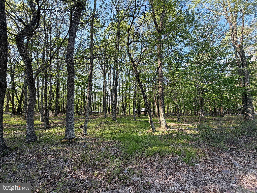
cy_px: 96
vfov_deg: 85.7
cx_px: 128
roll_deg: +1.9
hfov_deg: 102.1
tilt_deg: +3.9
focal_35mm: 14
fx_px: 104
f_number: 2.2
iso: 40
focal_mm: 2.22
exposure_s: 1/174
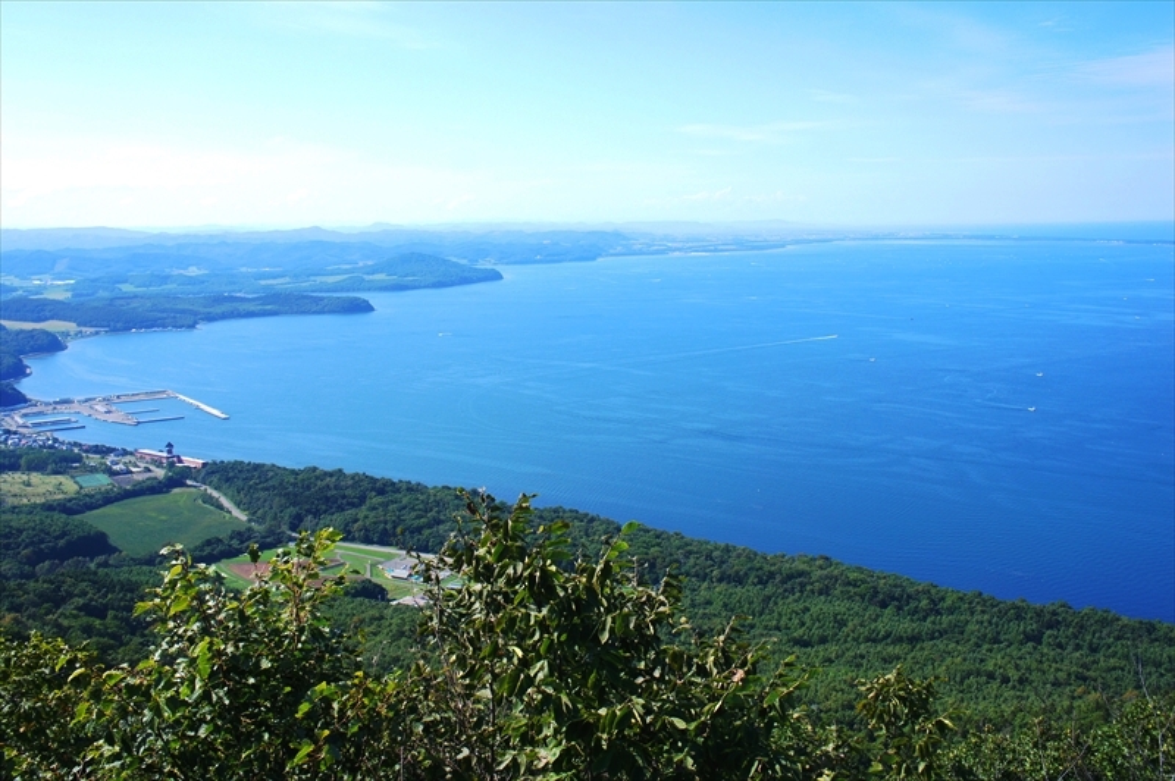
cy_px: 390
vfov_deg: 39.9
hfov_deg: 57.3
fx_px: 1076
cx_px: 588
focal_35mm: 33
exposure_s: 1/500
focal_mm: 22
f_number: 7.1
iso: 200
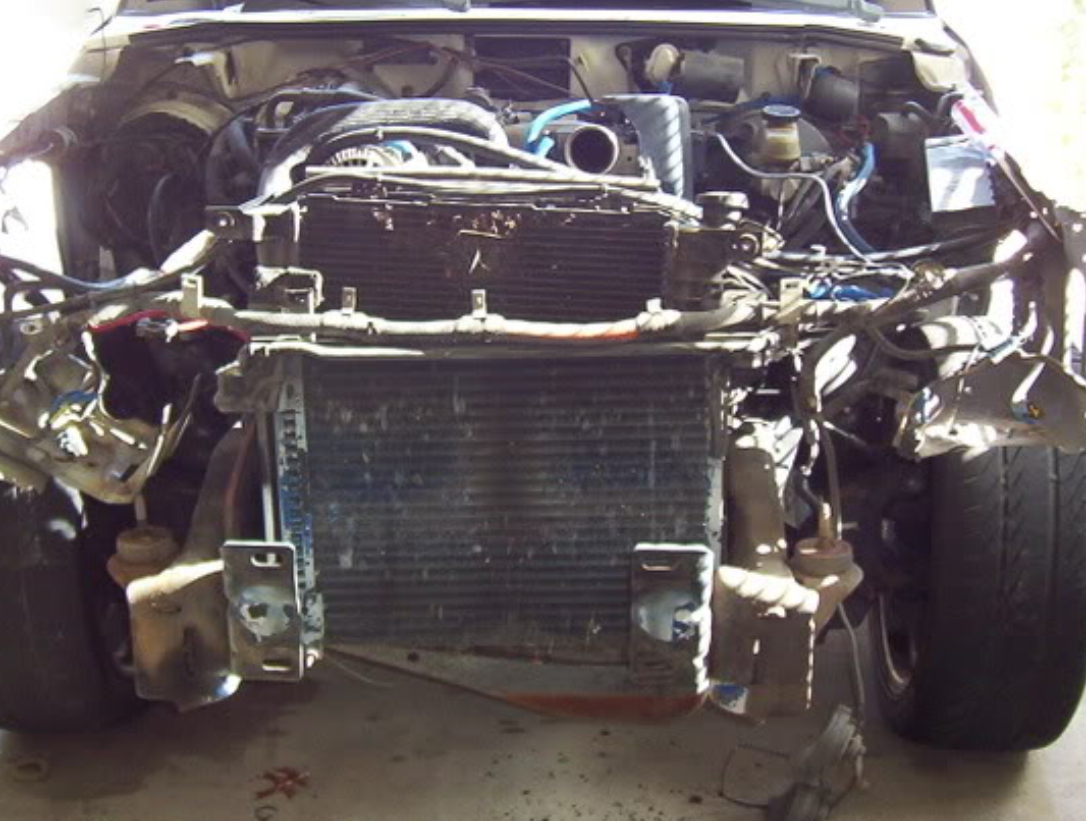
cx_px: 507
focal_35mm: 54
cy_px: 322
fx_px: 1699
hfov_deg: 35.4
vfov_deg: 27.1
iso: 140
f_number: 2.76
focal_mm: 5.54
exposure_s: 1/30
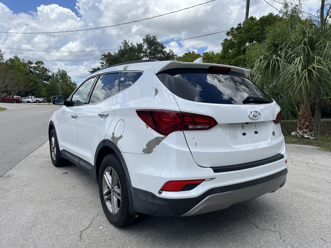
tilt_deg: -6.0
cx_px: 166
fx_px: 249
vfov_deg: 53.1
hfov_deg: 67.3
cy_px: 124
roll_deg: -1.6
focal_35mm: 26
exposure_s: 1/3623
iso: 50
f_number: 1.6
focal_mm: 5.1
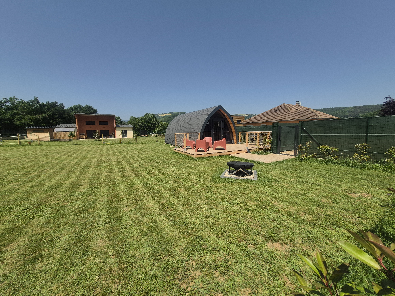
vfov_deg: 89.9
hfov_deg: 106.2
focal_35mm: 13
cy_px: 148
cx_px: 198
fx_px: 148
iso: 50
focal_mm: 1.74
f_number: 2.2
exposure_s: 1/2688
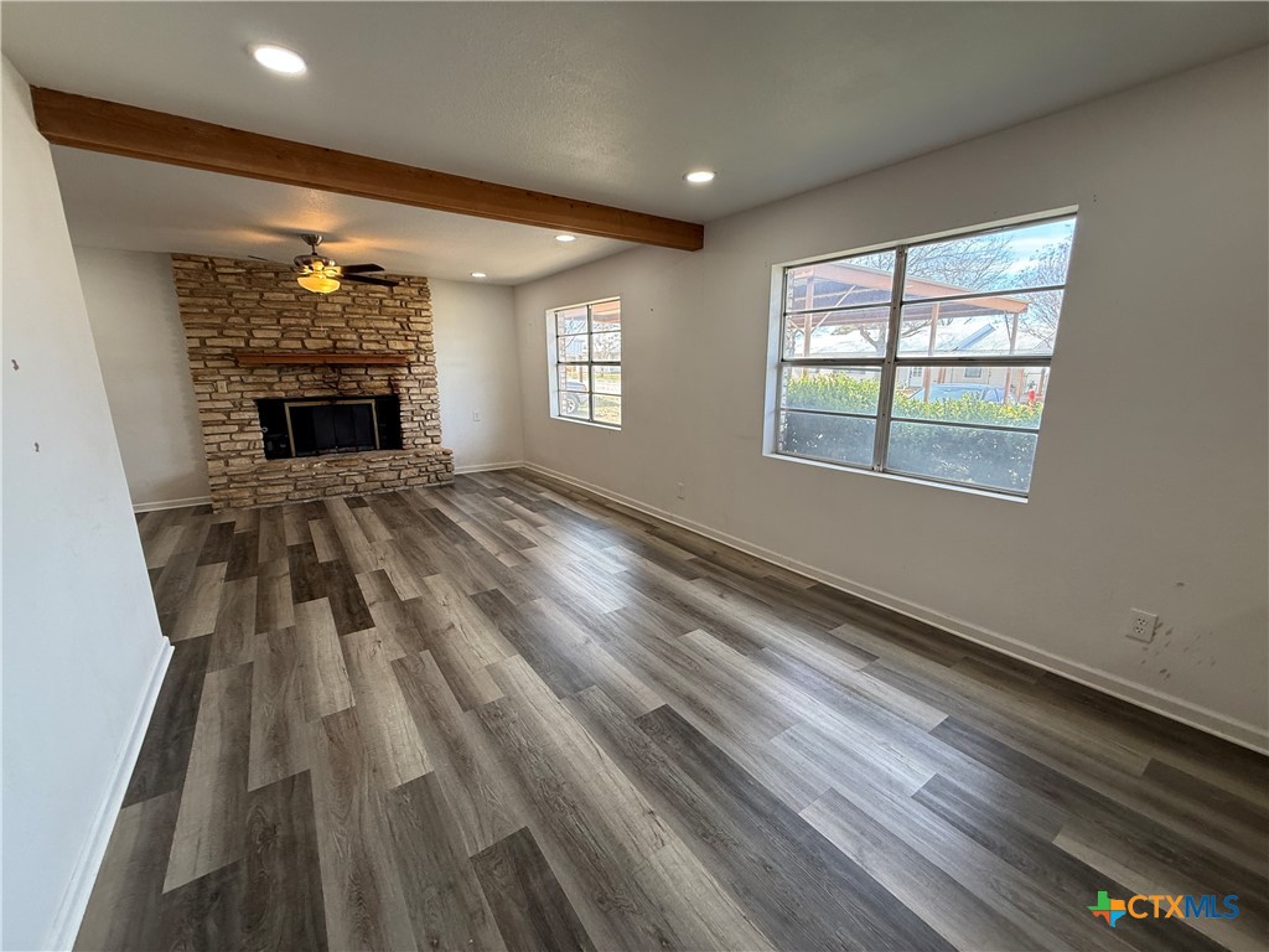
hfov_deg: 102.1
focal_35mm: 14
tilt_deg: -10.2
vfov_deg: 85.7
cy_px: 476
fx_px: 513
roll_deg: +1.2
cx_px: 634
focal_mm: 2.22
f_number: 2.2
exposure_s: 1/120
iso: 80
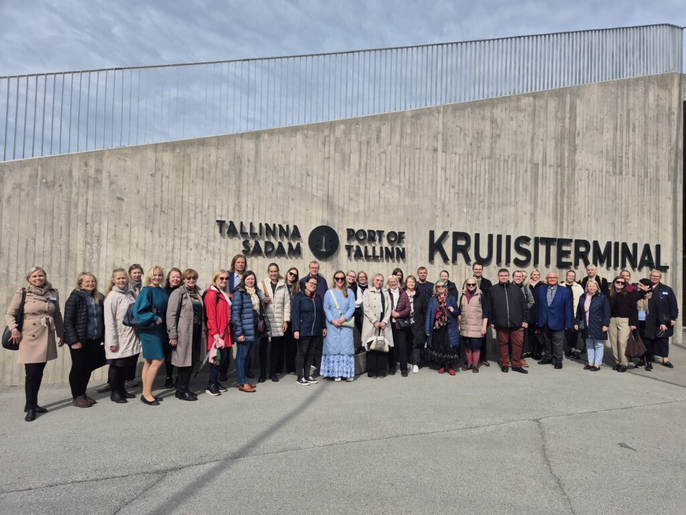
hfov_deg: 73.9
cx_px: 343
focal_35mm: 23
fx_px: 456
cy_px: 258
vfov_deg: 58.9
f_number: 1.8
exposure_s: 1/2500
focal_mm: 5.4
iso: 25
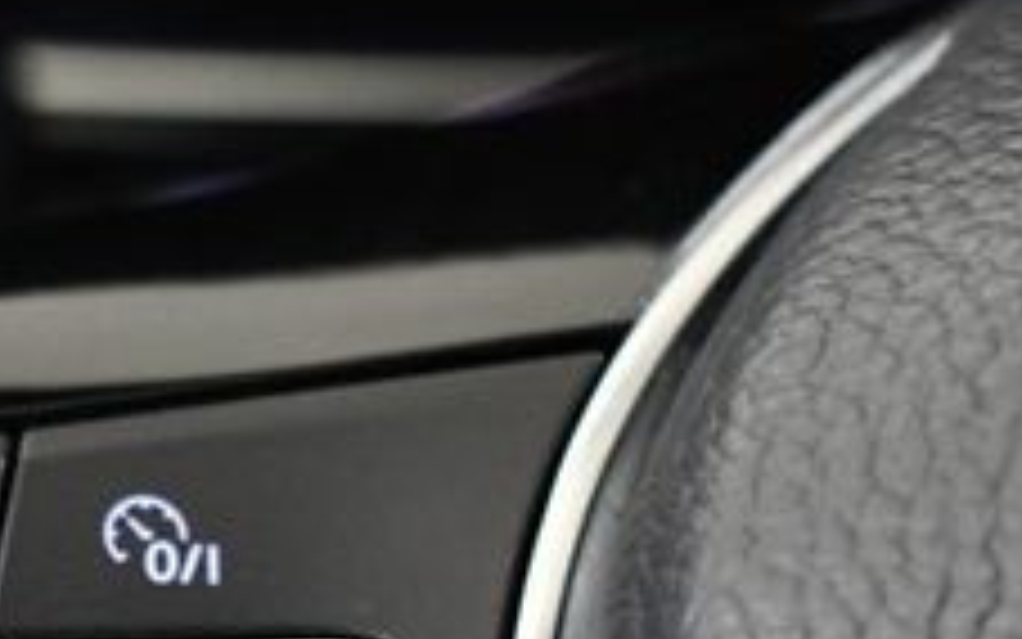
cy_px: 824
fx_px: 3845
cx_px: 59
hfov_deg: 14.9
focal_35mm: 138
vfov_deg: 9.3
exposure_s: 1/80
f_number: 4.5
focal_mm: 32
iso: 3200
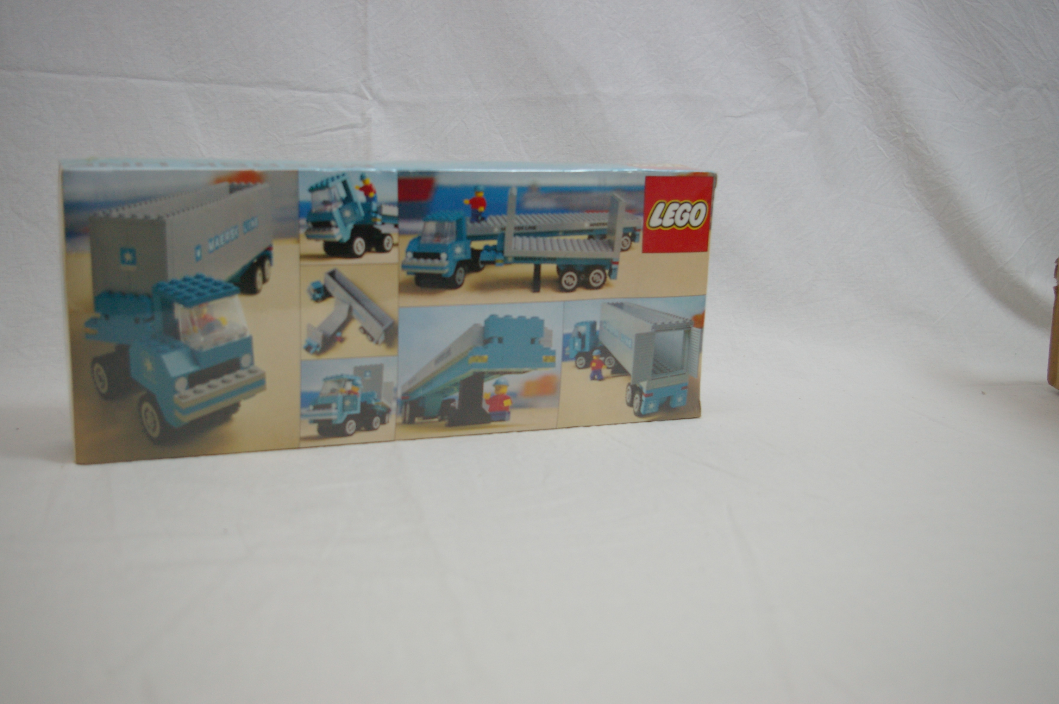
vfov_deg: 31.8
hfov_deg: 46.4
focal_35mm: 42
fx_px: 1234
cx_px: 530
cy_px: 352
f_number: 4
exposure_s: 1/60
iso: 800
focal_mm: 28
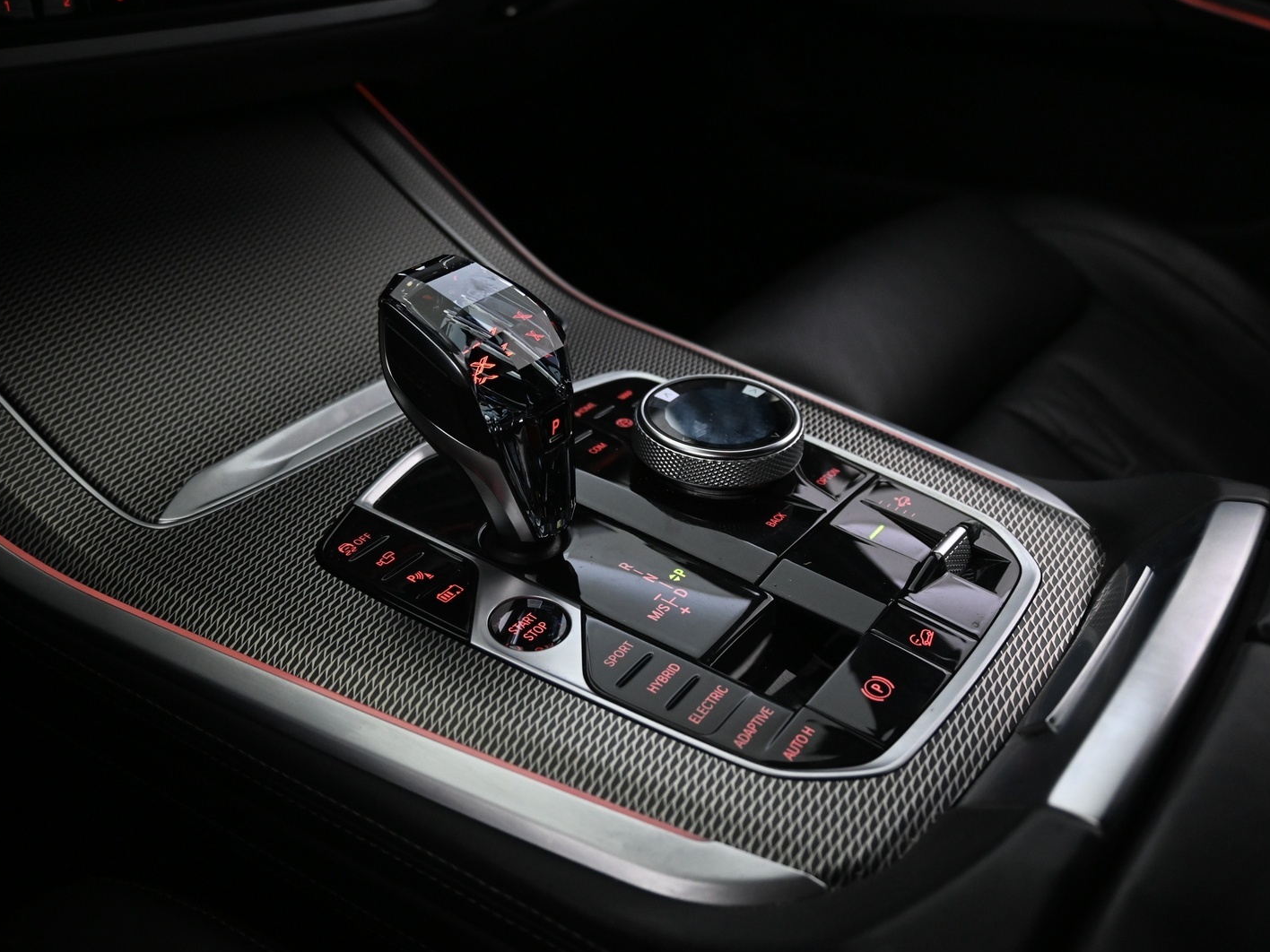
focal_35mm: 33
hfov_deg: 55.4
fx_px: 1211
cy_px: 473
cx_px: 641
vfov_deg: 42.9
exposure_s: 1/30
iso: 1600
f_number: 3.8
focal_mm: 20
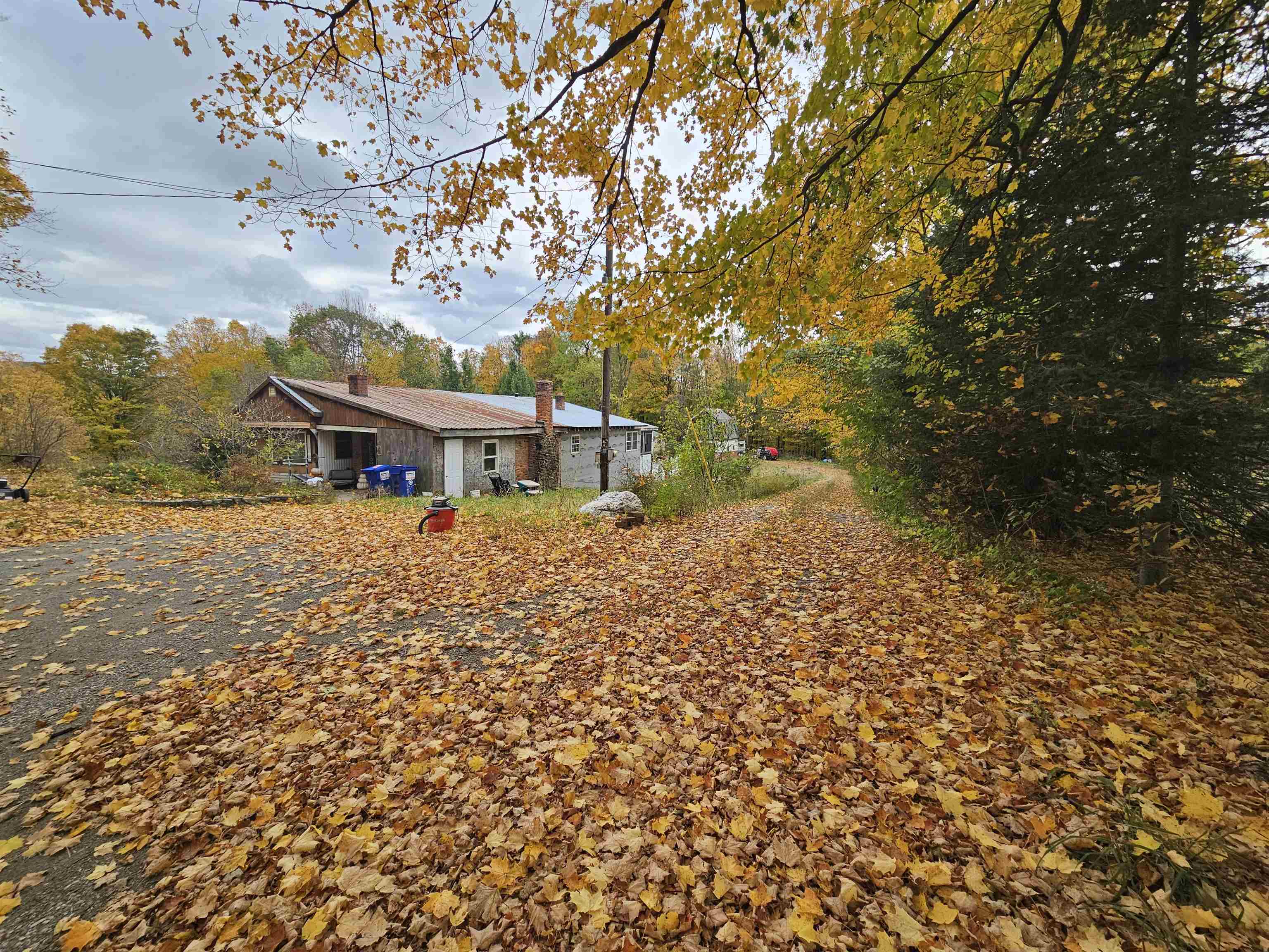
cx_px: 634
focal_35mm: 13
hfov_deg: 106.2
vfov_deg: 89.9
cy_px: 476
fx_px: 477
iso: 50
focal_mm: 2.2
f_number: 2.2
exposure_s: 1/761
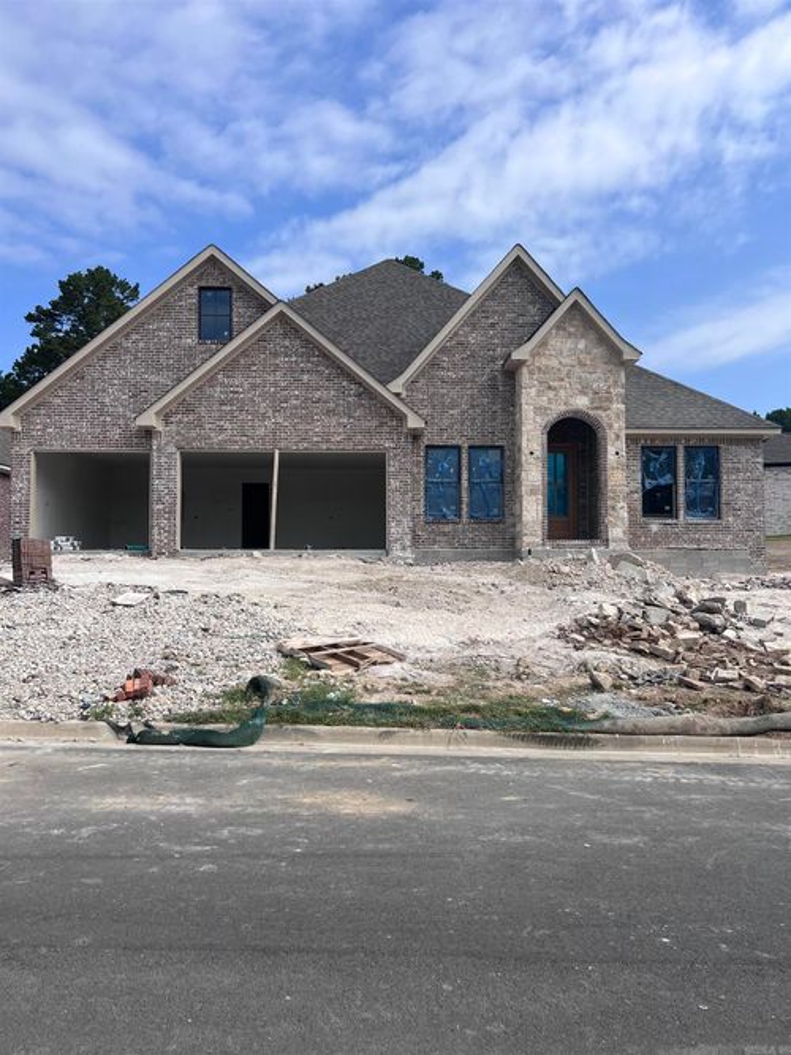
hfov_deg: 53.0
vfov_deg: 67.3
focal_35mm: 26
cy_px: 528
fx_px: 792
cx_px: 396
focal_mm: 5.7
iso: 50
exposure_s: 1/5076
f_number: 1.5
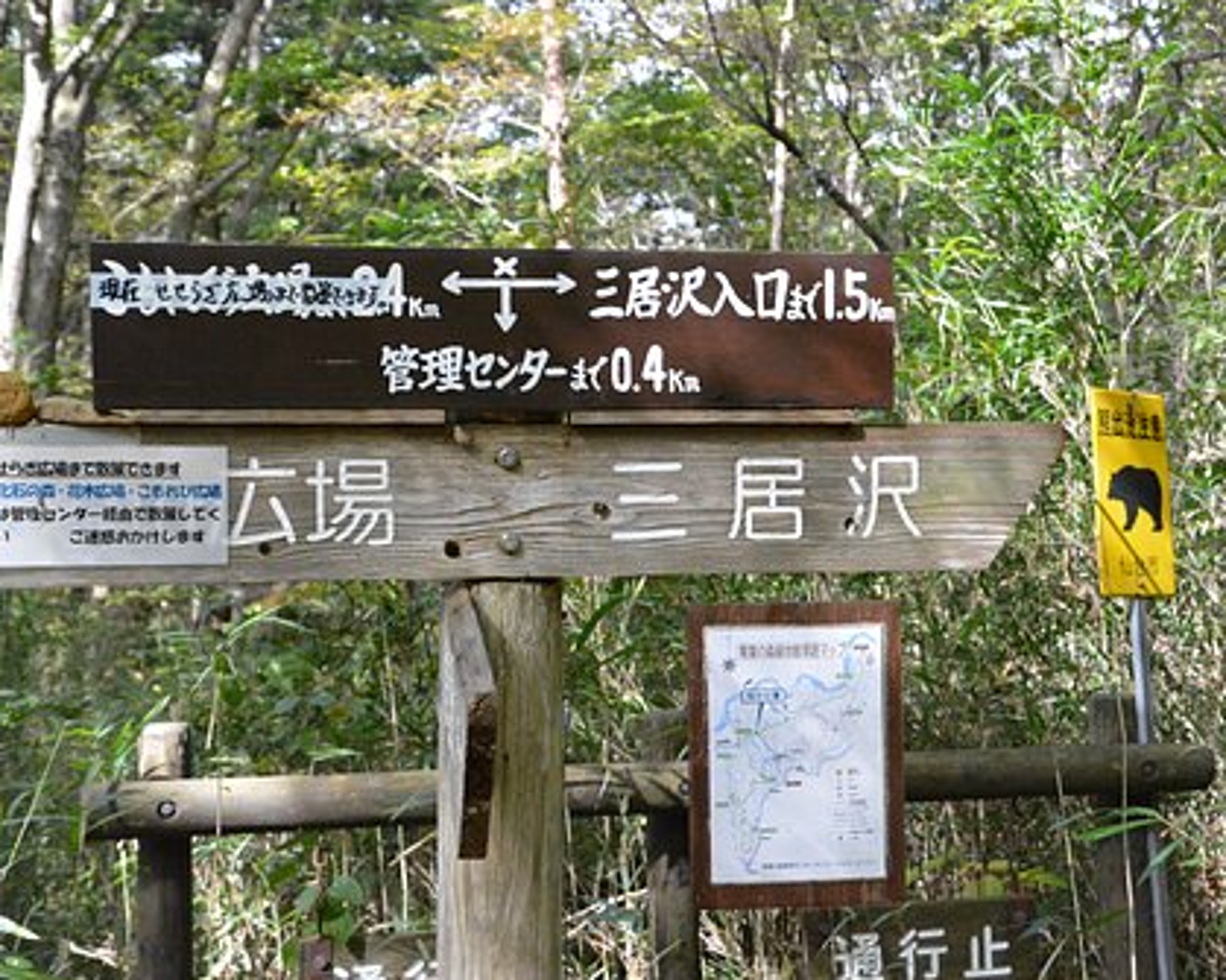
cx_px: 632
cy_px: 496
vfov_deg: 27.6
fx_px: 1995
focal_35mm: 55
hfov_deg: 34.2
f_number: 8
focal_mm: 32
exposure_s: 1/1000
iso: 6400
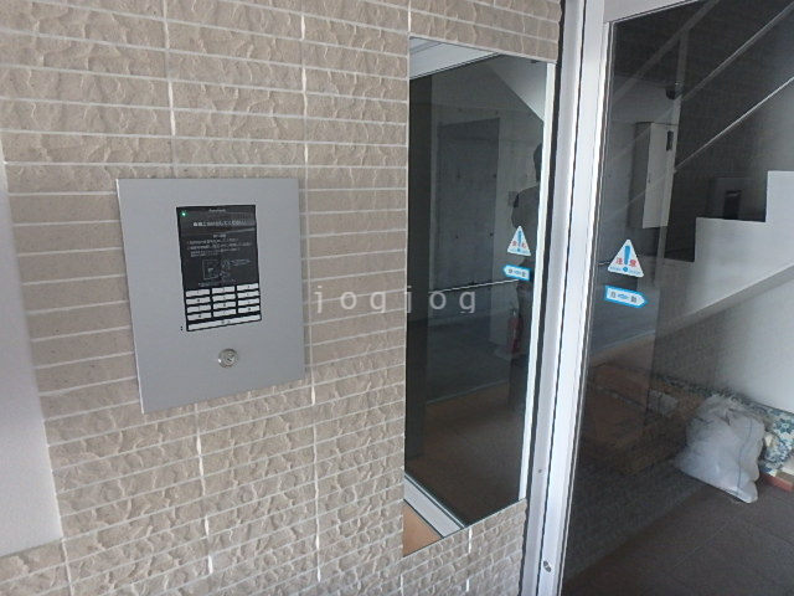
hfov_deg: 79.0
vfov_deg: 63.4
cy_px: 298
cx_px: 397
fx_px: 482
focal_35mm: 21
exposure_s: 1/30
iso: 500
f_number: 3.5
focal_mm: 3.7
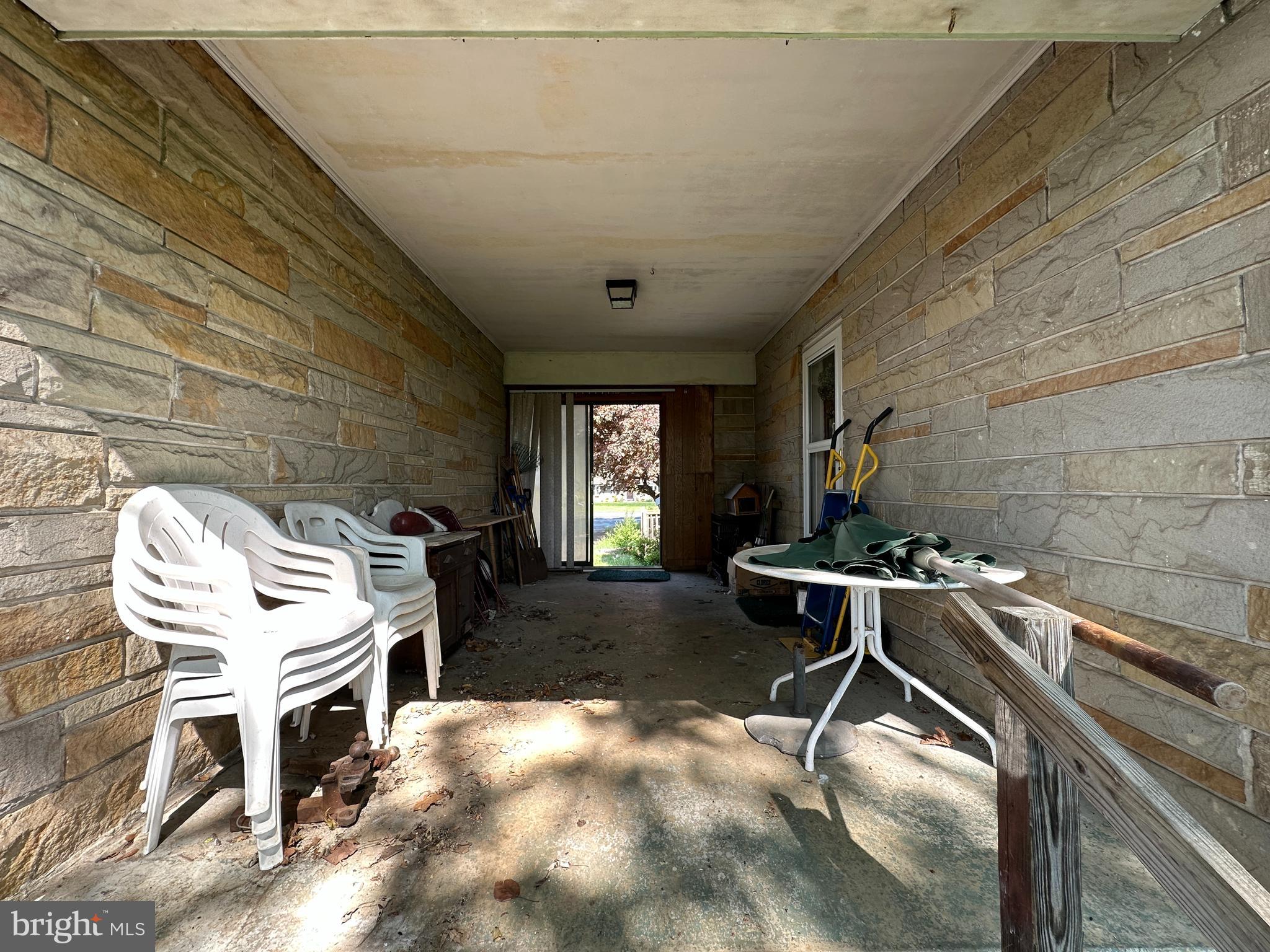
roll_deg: +0.4
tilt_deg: +1.1
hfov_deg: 102.1
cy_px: 476
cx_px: 635
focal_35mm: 14
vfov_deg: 85.7
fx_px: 514
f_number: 2.2
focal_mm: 2.22
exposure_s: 1/99
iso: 64
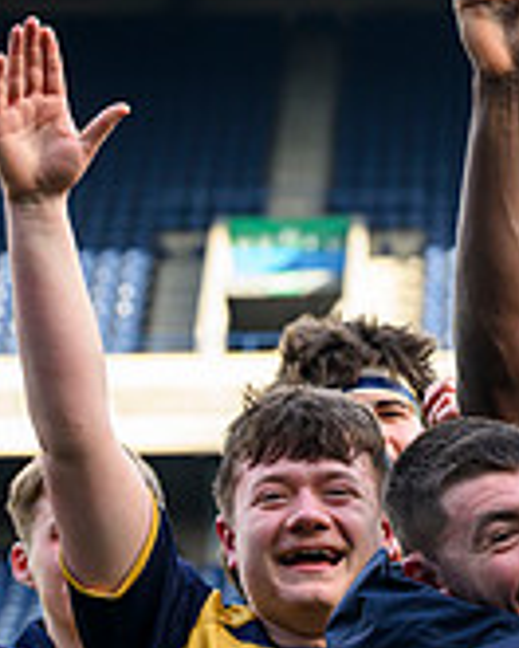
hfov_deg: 5.6
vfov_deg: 7.0
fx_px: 5280
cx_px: 861
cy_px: 537
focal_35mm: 275
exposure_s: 1/1000
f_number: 4
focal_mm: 70
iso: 1250
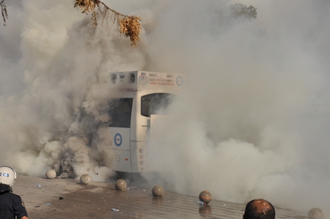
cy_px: 110
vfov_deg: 17.4
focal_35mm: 78
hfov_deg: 26.0
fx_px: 714
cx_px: 165
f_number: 13
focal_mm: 52
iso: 250
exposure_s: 1/750
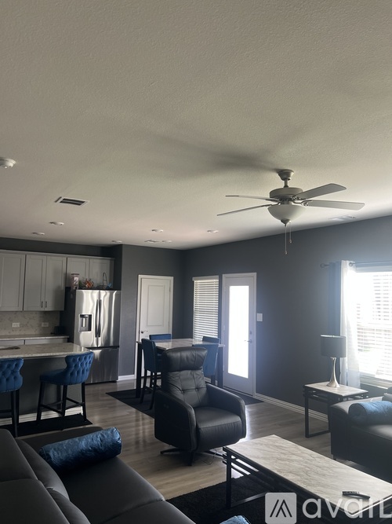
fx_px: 393
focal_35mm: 26
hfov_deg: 53.0
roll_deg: -1.3
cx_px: 196
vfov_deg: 67.3
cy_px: 262
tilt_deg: +5.5
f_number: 1.5
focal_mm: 5.7
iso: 125
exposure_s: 1/121
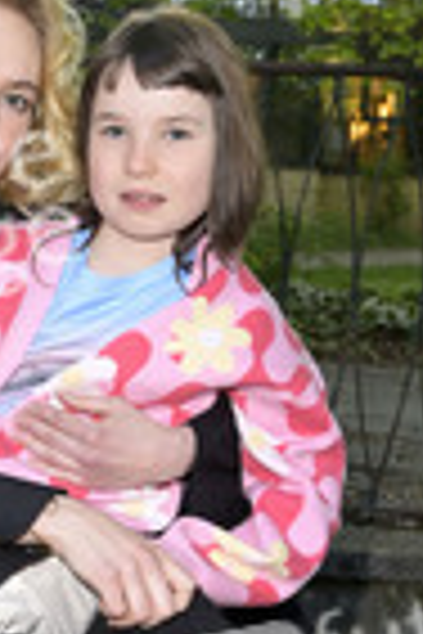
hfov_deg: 14.7
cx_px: -22
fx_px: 1604
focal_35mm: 91
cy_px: 463
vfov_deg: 22.2
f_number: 5.6
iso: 640
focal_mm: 32
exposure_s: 1/100
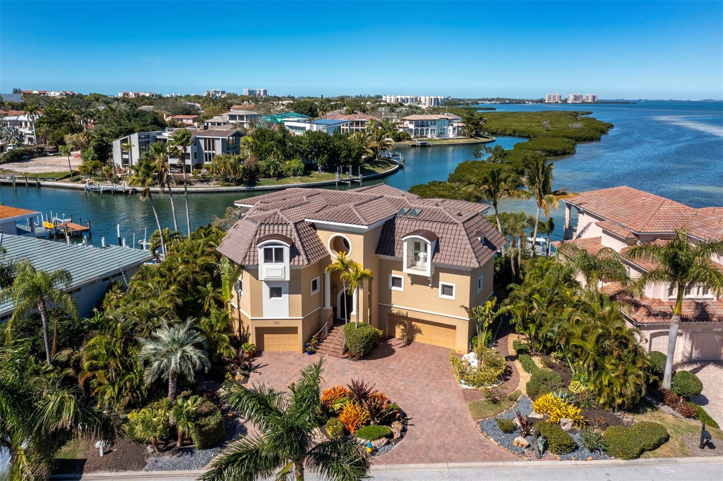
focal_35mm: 28
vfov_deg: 46.4
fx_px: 562
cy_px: 240
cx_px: 362
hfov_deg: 65.5
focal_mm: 10.26
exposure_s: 1/640
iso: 100
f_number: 6.3
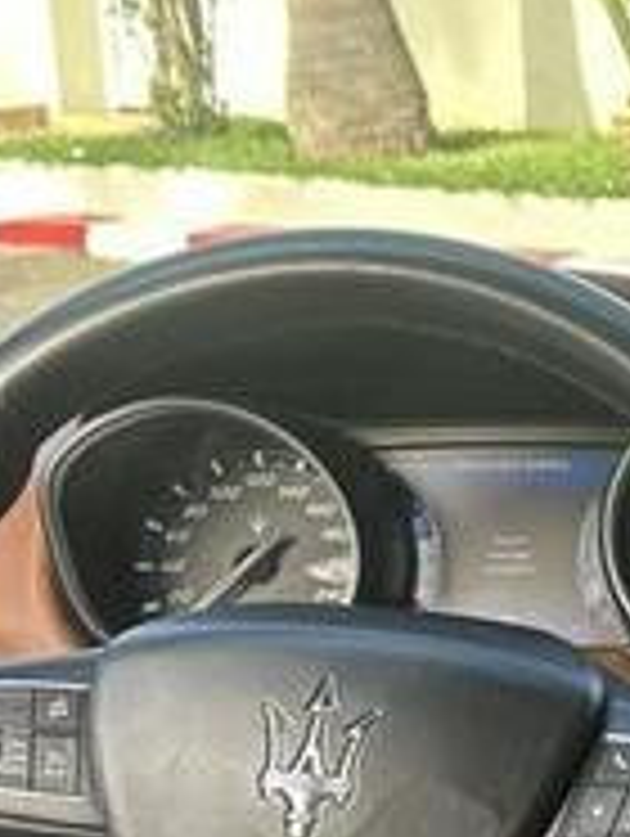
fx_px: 2712
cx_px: 1318
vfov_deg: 17.4
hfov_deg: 11.7
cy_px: 713
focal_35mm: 112
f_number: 1.78
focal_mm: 6.86
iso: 64
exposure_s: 1/176
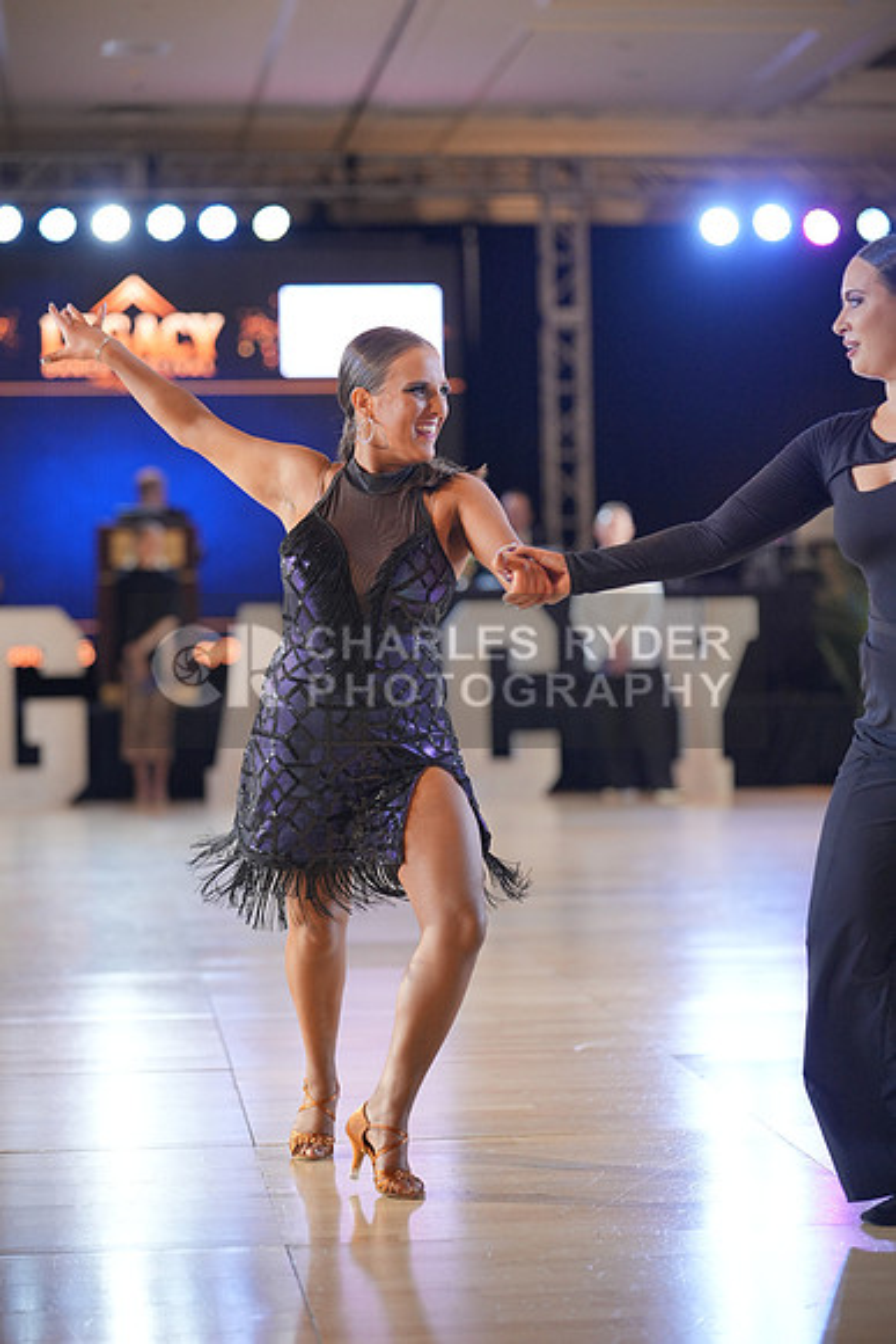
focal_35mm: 79
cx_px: 448
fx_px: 2947
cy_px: 672
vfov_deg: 25.7
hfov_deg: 17.3
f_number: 2
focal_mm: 79
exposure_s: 1/500
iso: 1600
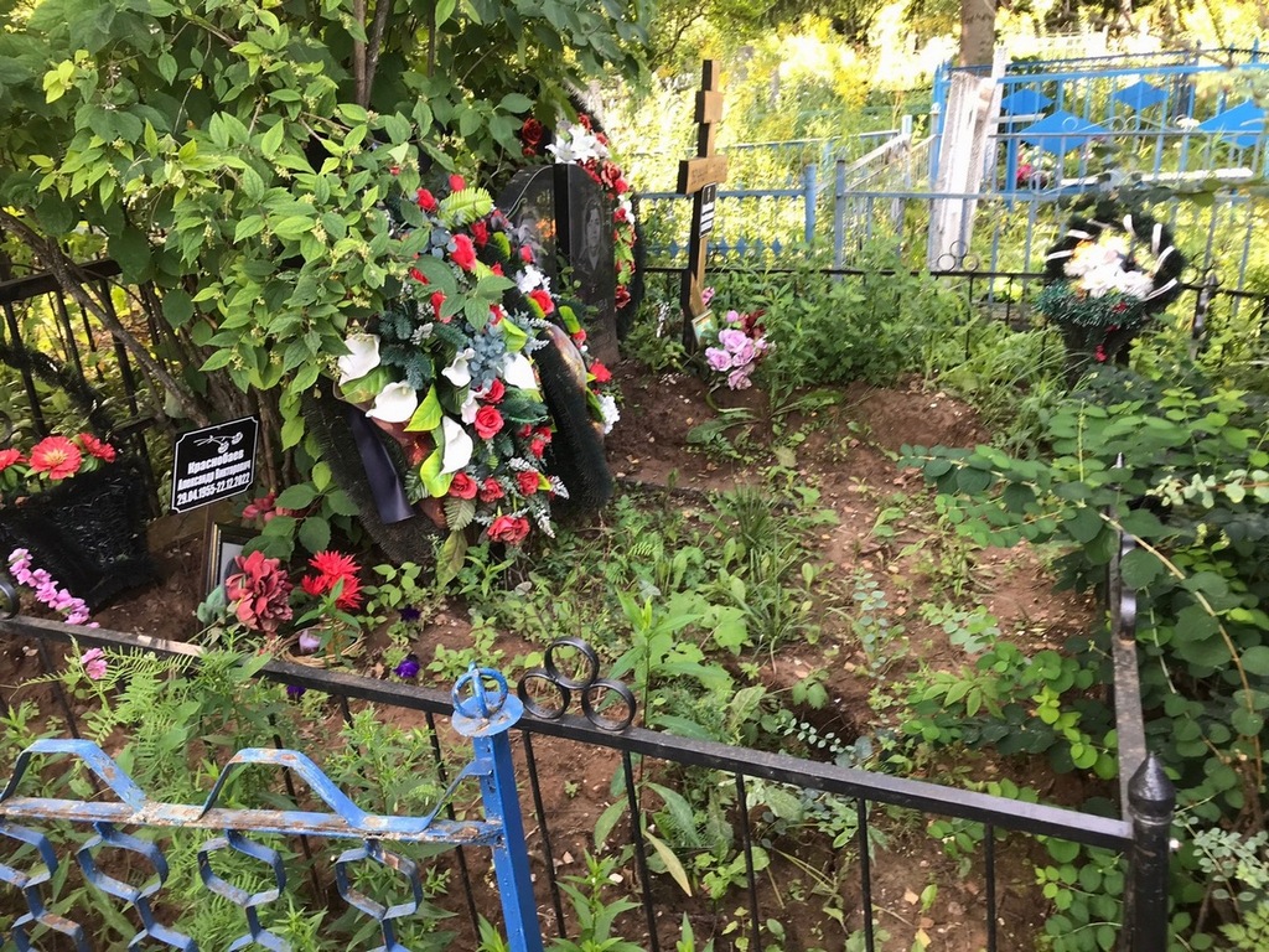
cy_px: 476
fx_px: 1026
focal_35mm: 28
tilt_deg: -17.7
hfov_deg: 63.4
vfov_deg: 49.7
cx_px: 634
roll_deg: +1.2
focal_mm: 3.99
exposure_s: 1/50
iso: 20
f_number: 1.8
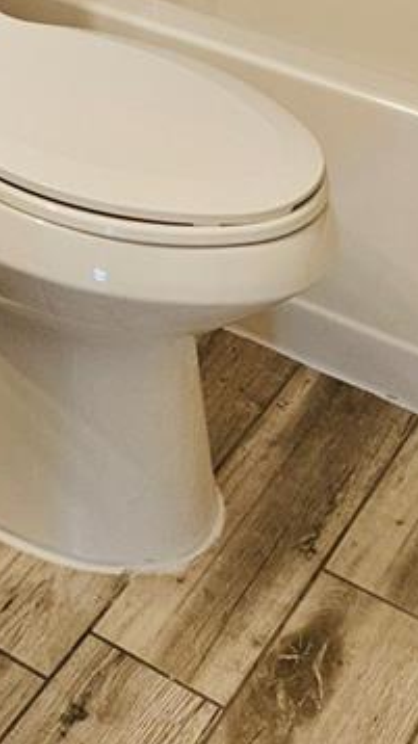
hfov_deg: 13.9
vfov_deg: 20.4
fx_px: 1658
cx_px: -85
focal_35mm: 84
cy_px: -468
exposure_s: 1/120
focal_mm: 5.4
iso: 200
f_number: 1.8
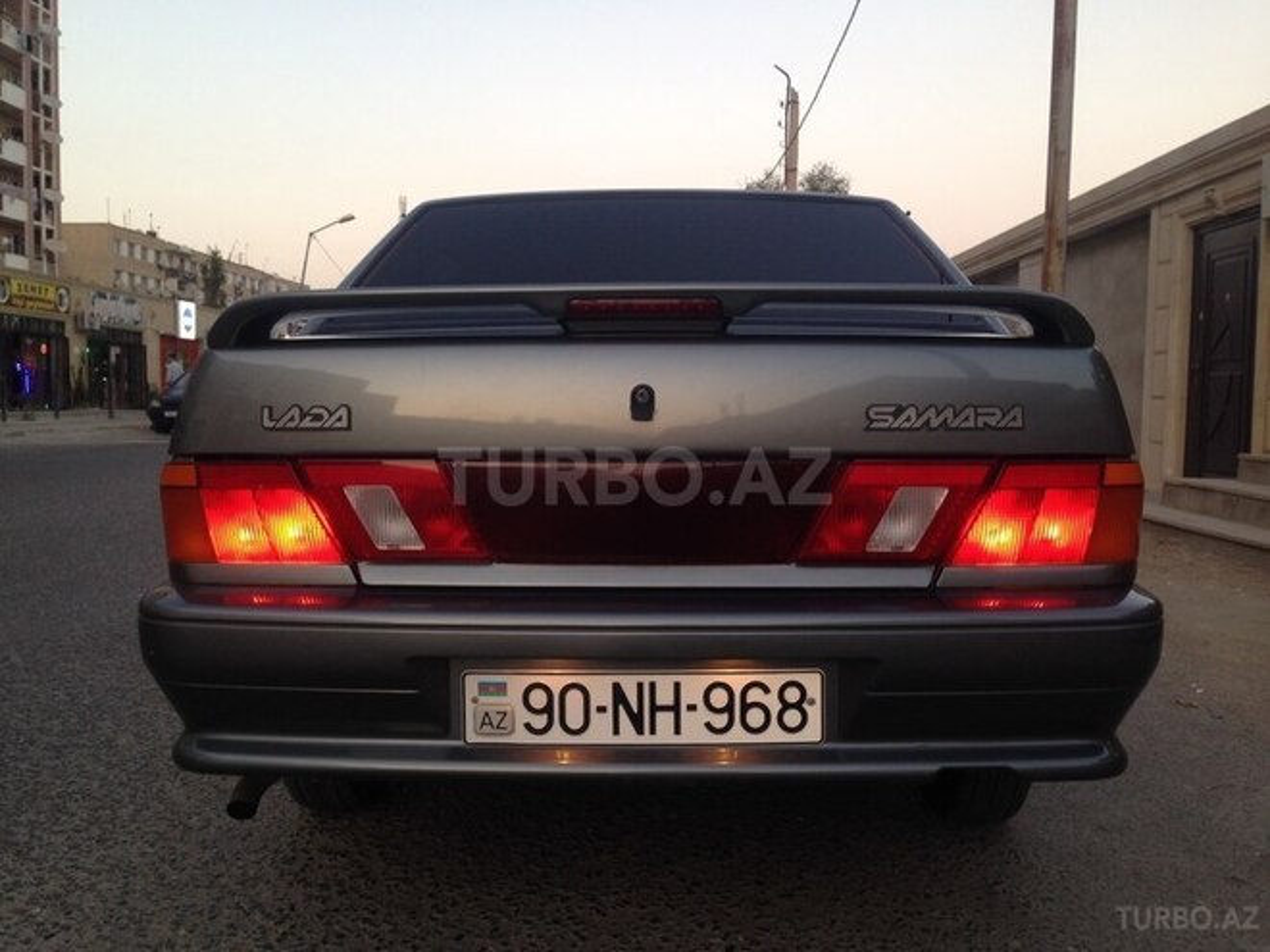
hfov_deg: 55.4
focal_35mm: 33
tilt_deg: -3.2
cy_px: 476
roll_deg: -1.5
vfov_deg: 42.9
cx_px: 635
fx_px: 1211
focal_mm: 4.12
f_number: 2.4
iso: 50
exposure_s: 1/30
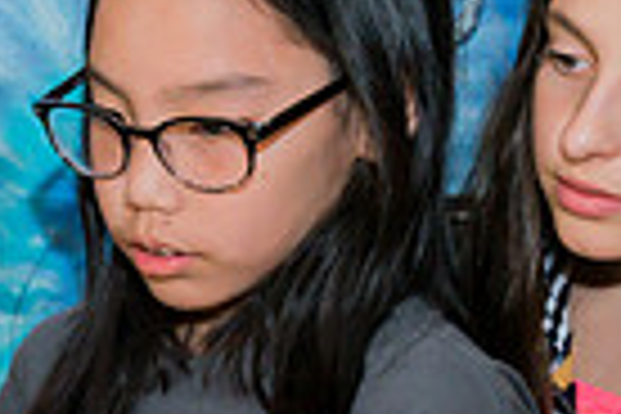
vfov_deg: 8.2
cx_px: -472
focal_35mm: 160
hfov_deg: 11.9
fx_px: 2760
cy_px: 776
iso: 5000
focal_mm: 38
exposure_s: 1/250
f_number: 4.5
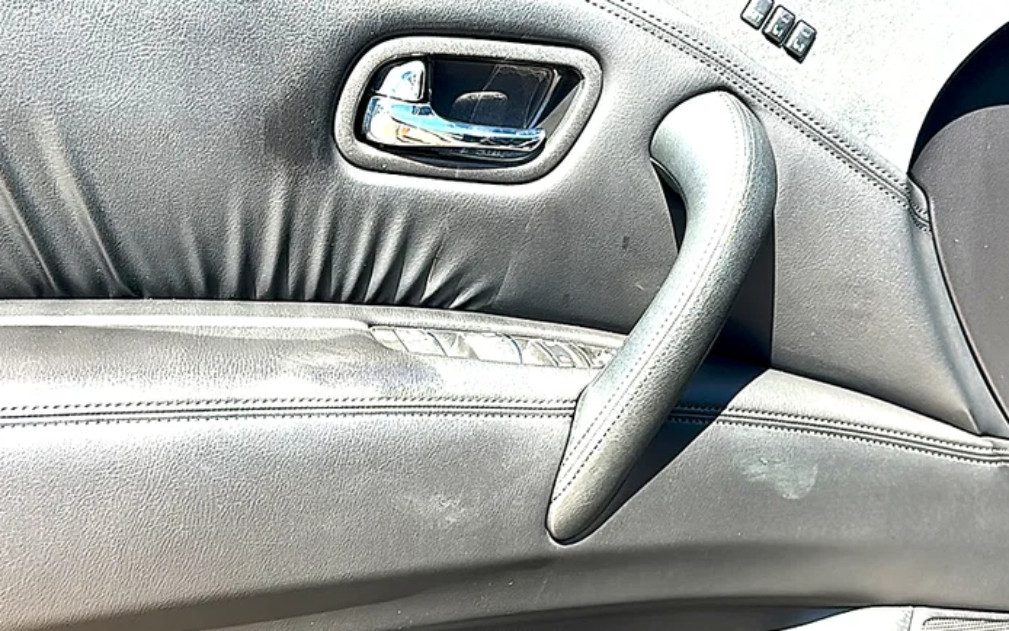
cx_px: 503
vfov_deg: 28.0
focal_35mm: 46
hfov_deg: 43.5
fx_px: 1265
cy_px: 312
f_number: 1.78
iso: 80
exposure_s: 1/620
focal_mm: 6.86
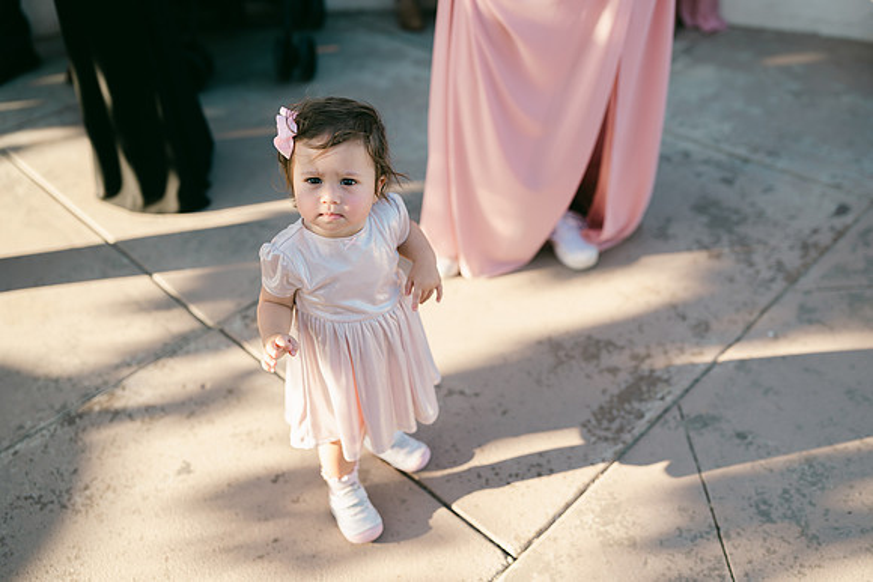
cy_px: 291
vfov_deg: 37.9
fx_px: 849
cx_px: 436
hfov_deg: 54.4
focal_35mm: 35
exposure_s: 1/640
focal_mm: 35
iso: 64
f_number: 2
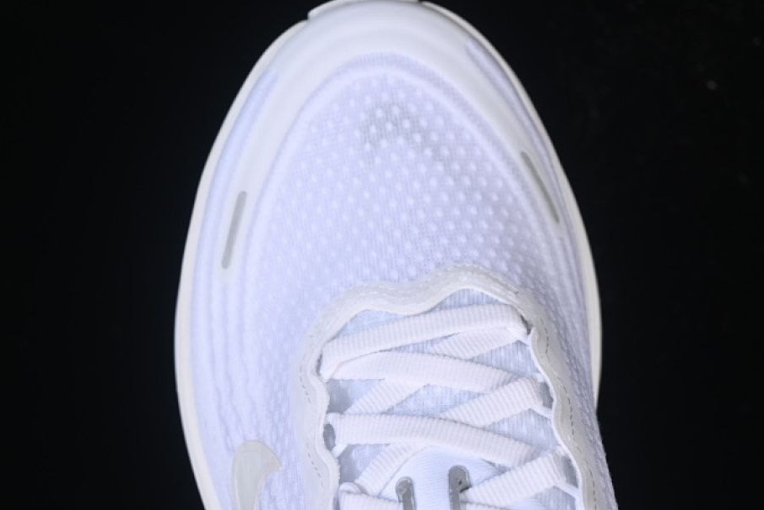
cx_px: 401
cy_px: 271
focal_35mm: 89
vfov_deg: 15.4
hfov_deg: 22.9
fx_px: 1889
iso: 160
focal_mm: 50
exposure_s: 1/100
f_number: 7.1
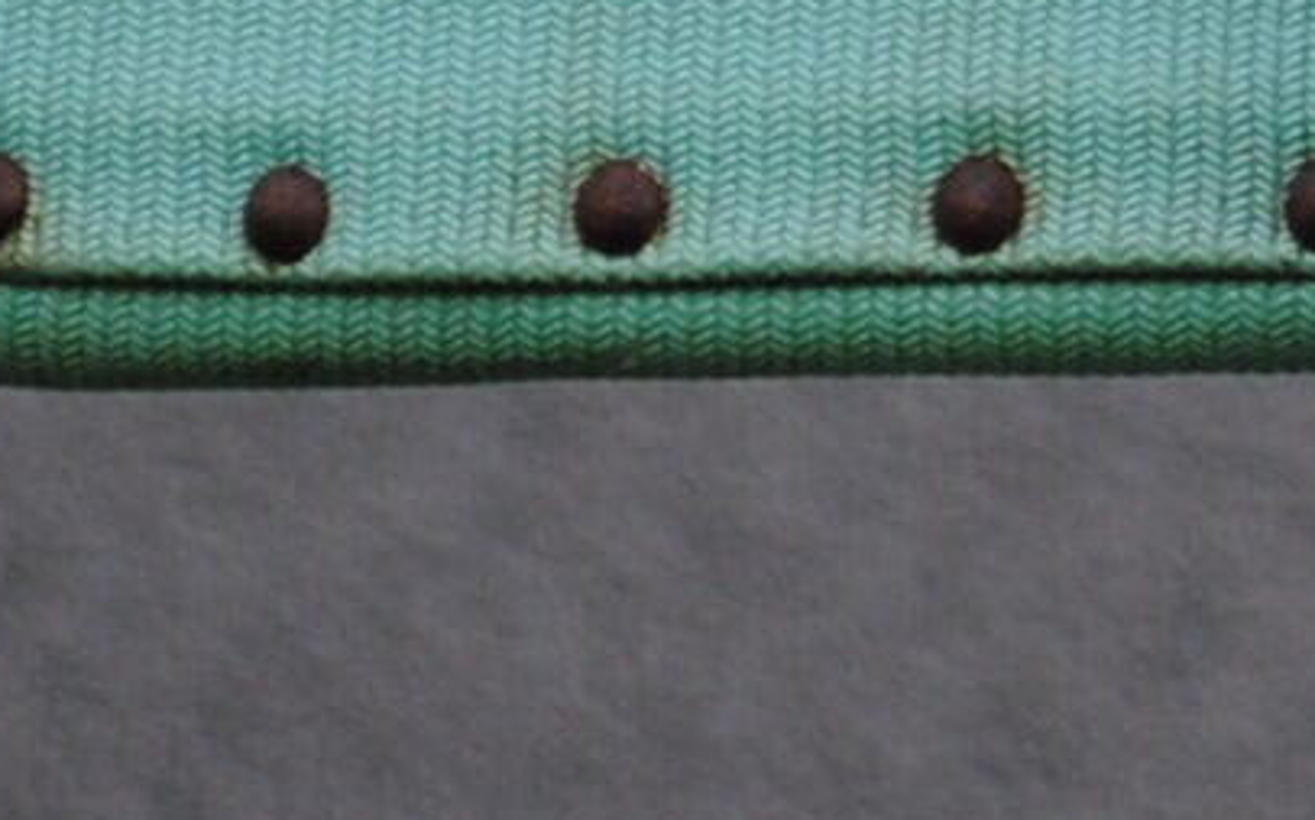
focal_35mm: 602
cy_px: -1121
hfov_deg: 3.5
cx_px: 2419
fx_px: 21544
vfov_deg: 2.2
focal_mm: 55
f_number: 5.6
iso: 140
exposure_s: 1/125
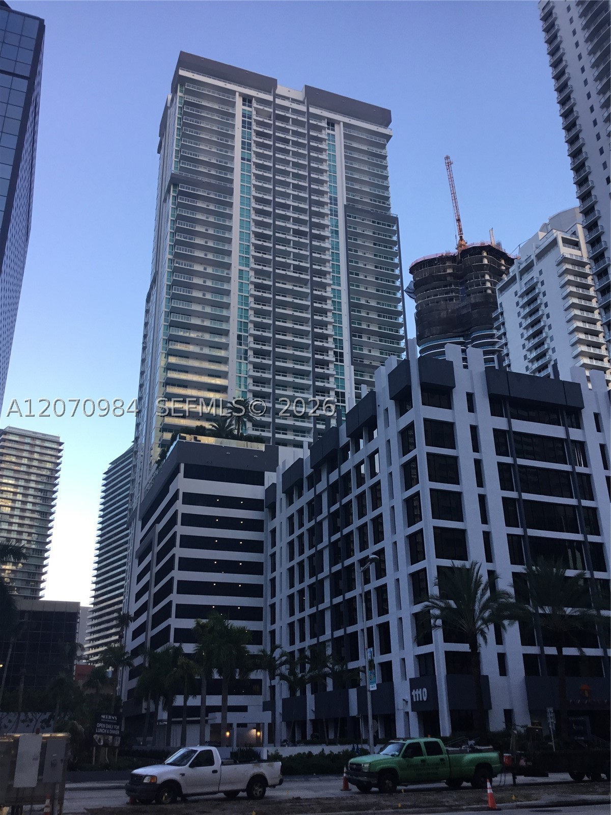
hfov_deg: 45.4
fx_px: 730
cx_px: 306
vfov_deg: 58.4
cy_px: 408
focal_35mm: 31
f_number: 2.4
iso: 25
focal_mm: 3.3
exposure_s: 1/126
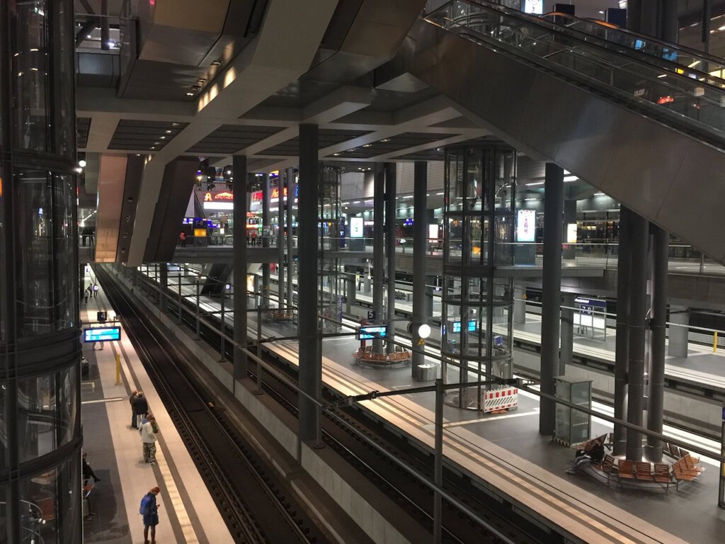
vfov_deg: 48.2
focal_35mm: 29
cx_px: 362
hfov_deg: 61.7
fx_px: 607
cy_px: 272
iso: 125
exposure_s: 1/8
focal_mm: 4.15
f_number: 2.2
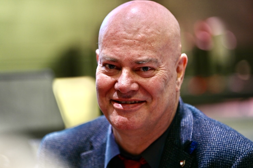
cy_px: 84
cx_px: 126
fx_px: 984
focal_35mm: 140
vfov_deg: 9.8
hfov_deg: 14.7
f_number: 2.8
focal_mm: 140
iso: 900
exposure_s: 1/100
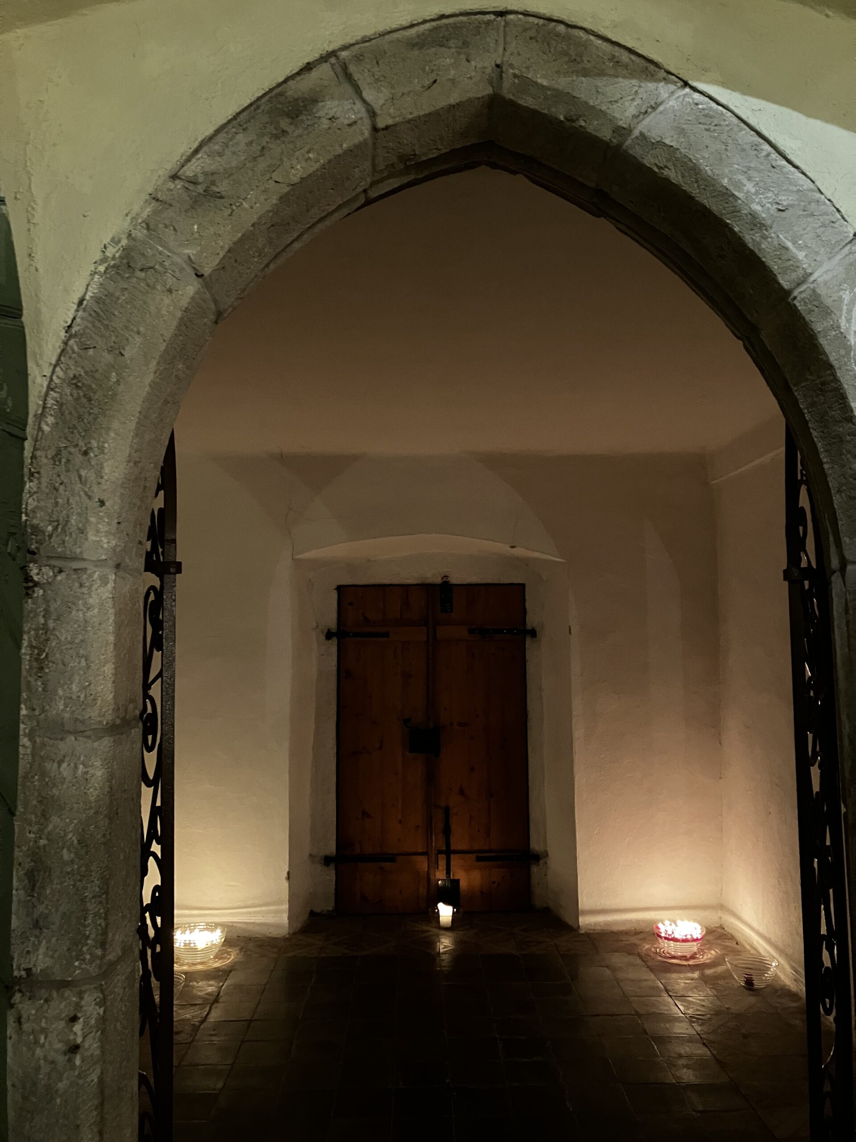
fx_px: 923
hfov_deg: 49.7
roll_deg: +0.7
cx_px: 428
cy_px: 571
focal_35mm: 28
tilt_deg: +4.8
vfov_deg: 63.4
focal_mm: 3.99
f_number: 1.8
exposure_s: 1/17
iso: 640
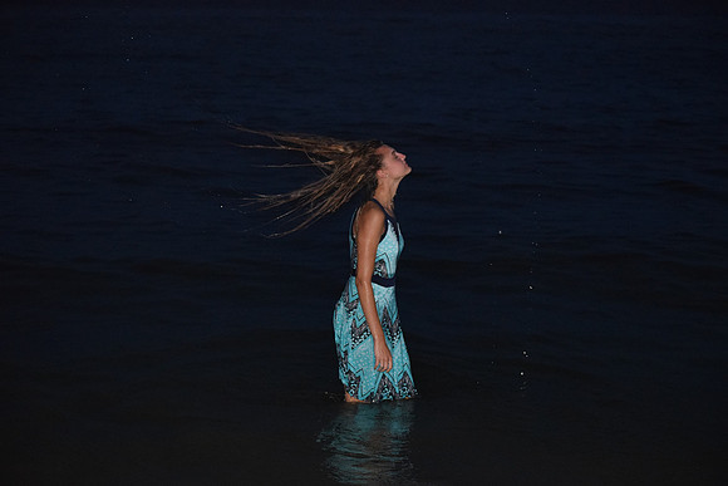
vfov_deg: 13.4
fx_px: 2063
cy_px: 243
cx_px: 364
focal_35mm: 102
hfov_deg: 20.0
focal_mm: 68
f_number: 4.2
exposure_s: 1/60
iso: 3200
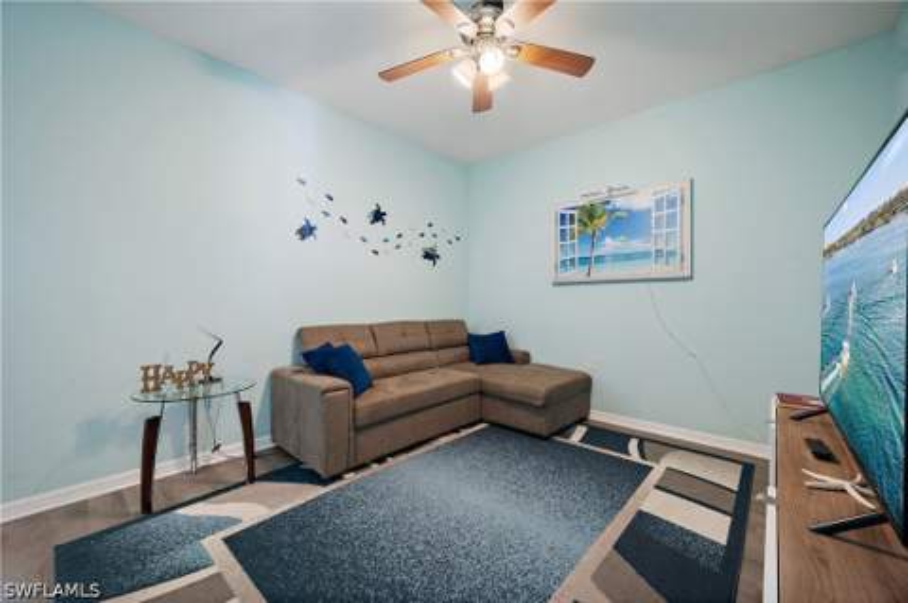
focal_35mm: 14
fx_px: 353
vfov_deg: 81.1
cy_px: 302
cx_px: 454
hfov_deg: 104.3
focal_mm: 14
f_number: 8
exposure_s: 1/2
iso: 400
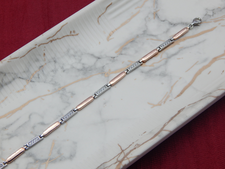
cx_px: 112
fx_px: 741
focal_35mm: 114
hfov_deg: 17.3
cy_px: 84
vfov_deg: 13.0
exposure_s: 1/160
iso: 125
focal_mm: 20.5
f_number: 4.6
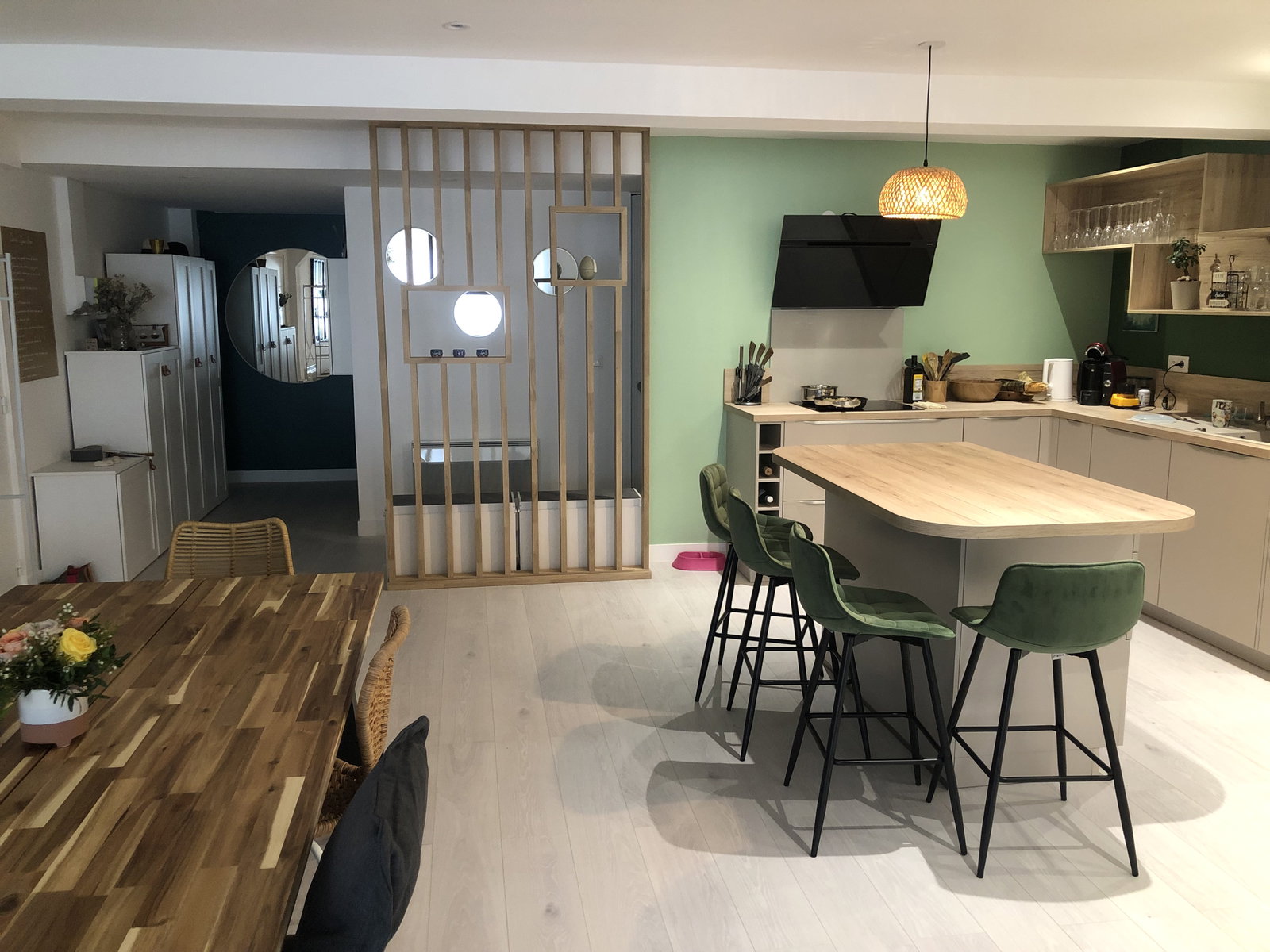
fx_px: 1027
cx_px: 635
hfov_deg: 63.4
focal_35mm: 28
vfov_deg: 49.7
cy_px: 476
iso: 64
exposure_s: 1/15
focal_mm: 3.99
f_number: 1.8
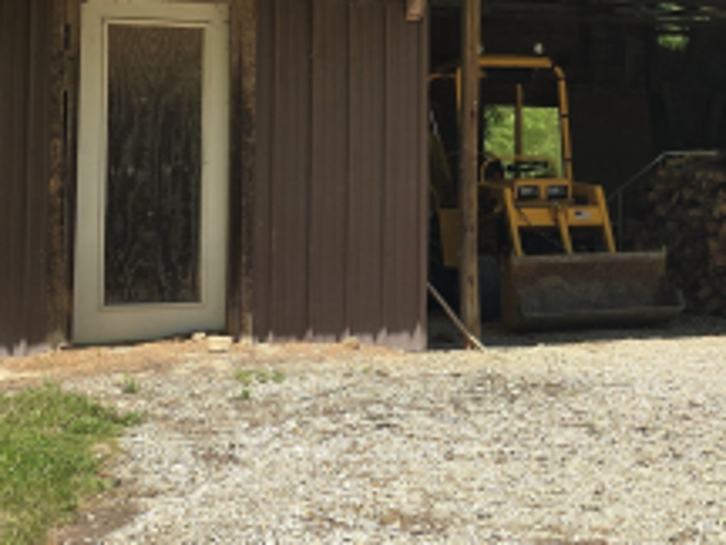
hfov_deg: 26.9
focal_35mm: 71
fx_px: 1489
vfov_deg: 20.4
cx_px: 580
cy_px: 87
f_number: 1.7
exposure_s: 1/677
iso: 12
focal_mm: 6.3
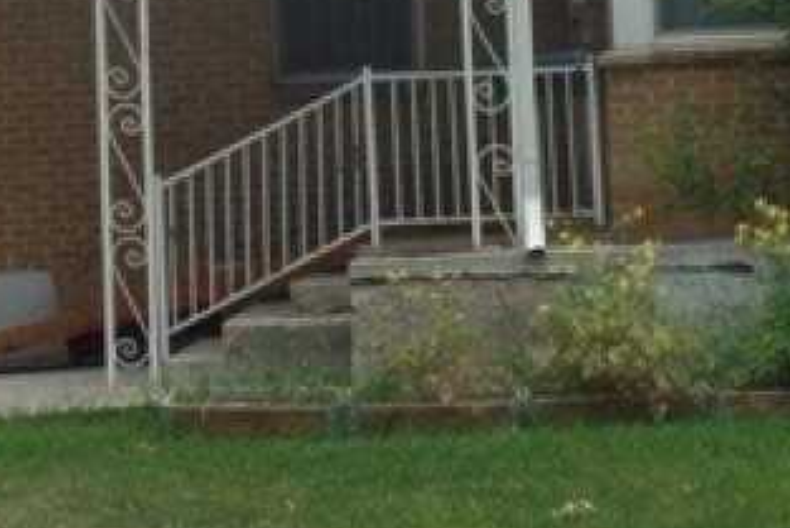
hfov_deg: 17.2
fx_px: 2612
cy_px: 3
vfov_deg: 11.4
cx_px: 492
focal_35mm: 119
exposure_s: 1/350
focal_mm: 6.2
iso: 80
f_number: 3.4
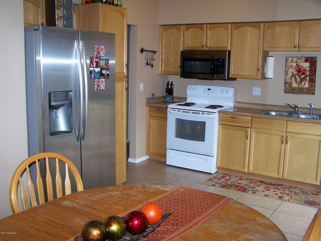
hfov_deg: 49.0
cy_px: 120
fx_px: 352
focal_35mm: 38
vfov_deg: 37.7
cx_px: 160
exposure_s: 1/60
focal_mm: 6.3
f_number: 2.8
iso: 160
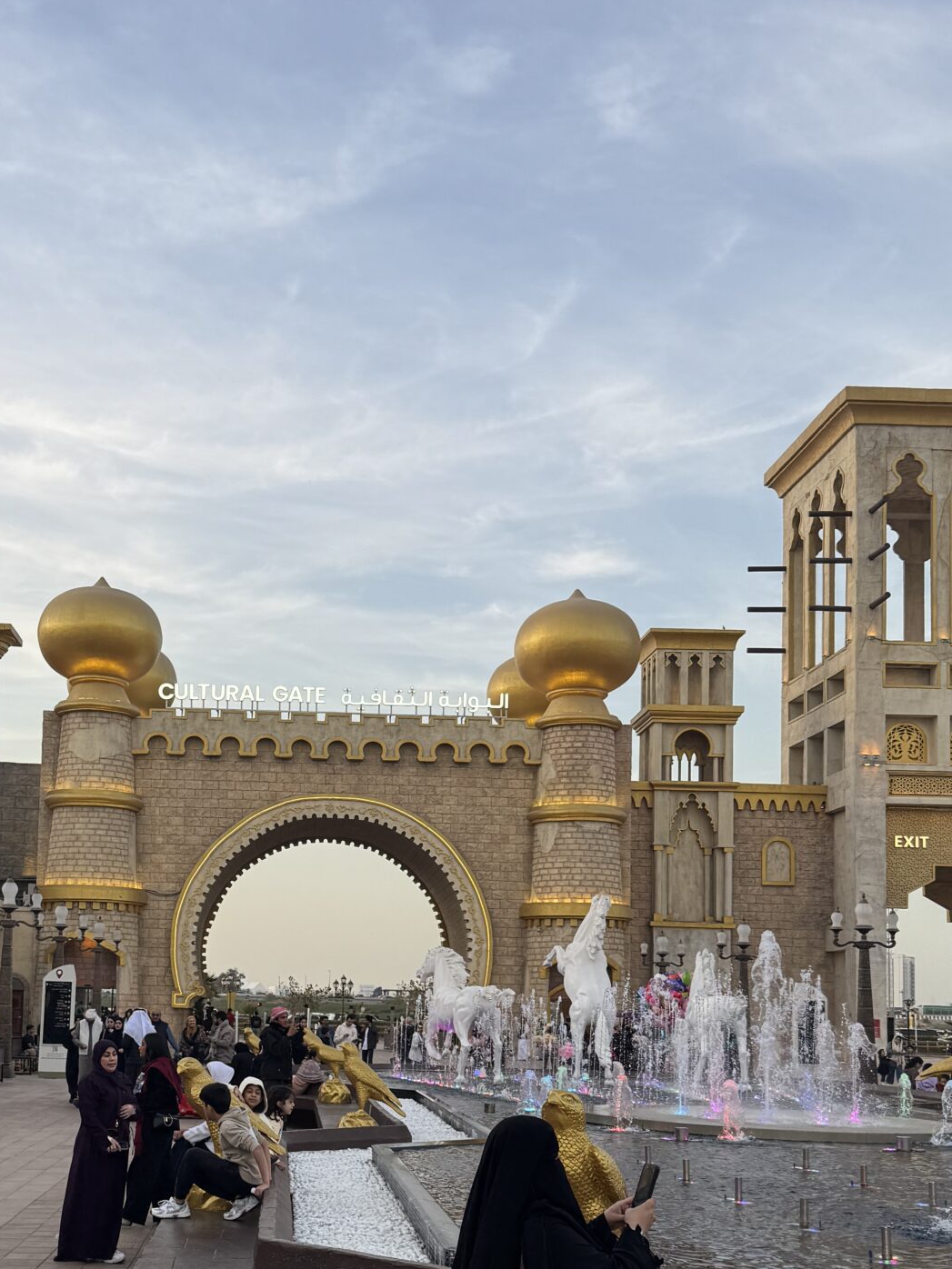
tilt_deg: +4.9
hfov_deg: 32.5
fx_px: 1613
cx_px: 297
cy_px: 879
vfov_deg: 42.2
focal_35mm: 44
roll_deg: -0.3
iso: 80
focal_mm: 6.76
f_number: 1.78
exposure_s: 1/853
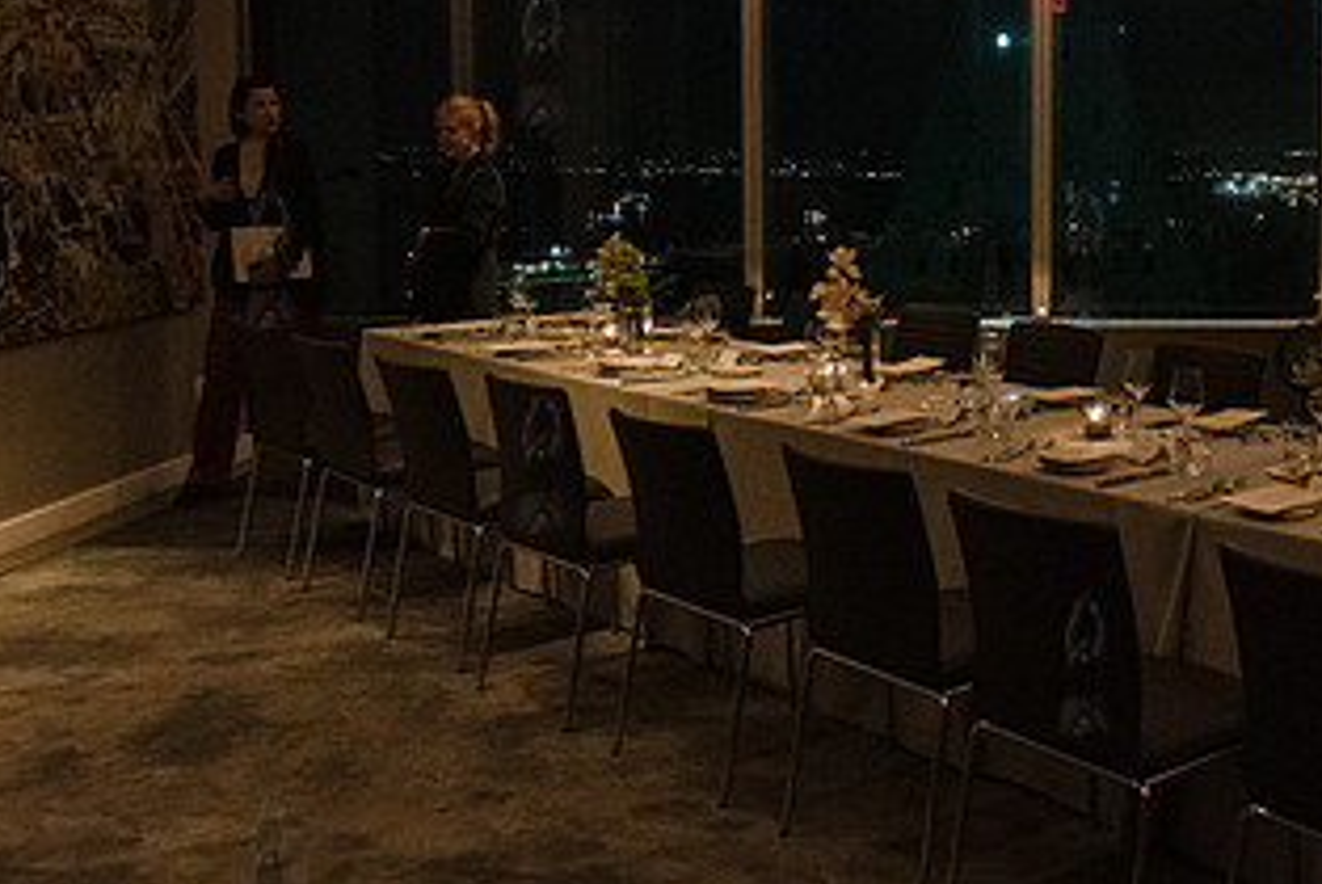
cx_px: 1055
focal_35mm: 46
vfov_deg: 29.0
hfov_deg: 40.9
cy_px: 254
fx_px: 1691
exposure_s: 1/125
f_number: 3.2
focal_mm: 24
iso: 8000
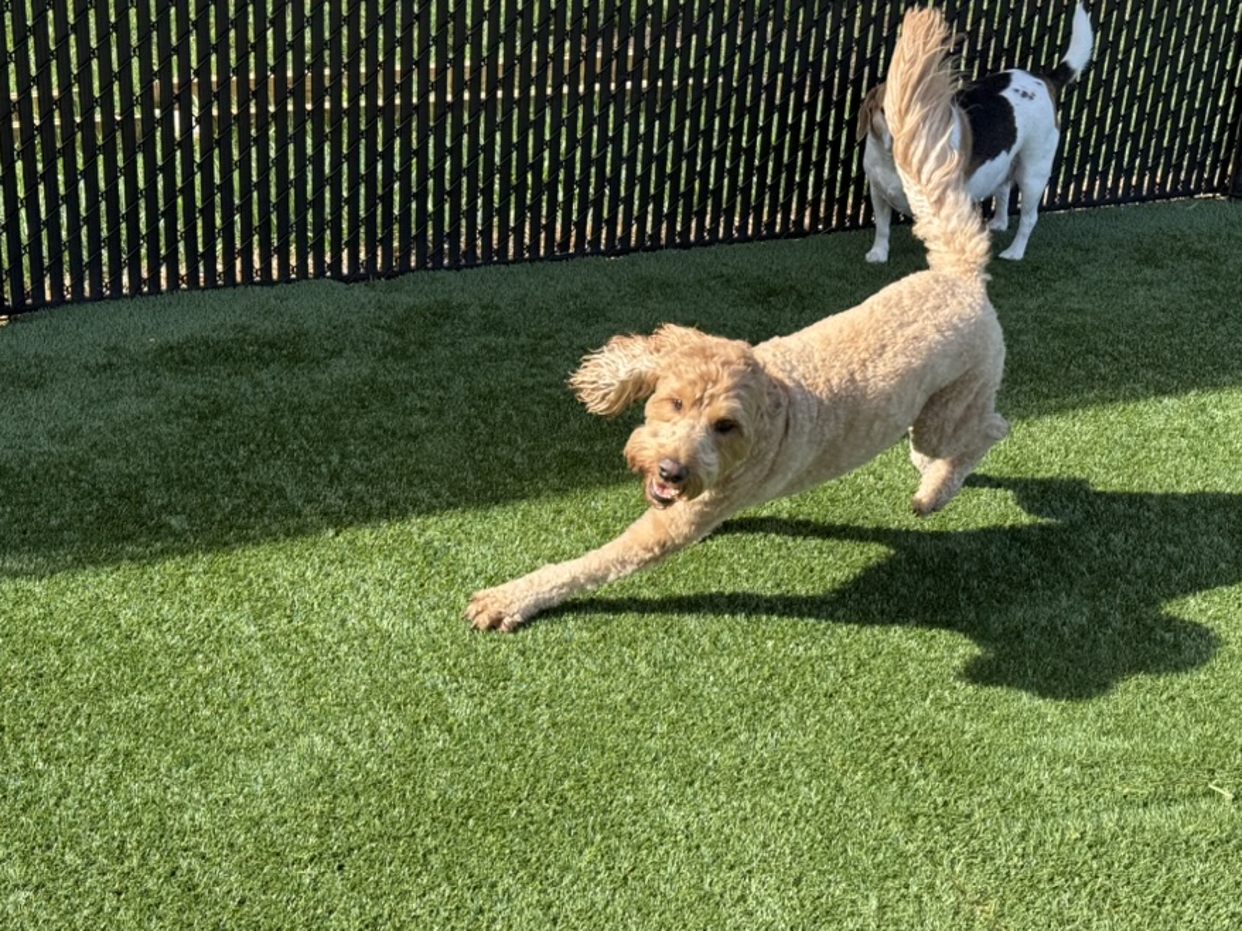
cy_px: 512
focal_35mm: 56
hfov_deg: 34.3
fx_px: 2009
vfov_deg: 26.1
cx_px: 576
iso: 100
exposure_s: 1/1116
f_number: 1.78
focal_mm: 6.76
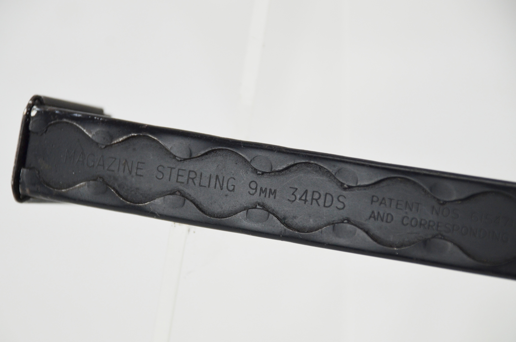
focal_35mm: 207
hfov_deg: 10.0
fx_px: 2954
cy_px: 182
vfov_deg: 6.6
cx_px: 237
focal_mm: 125
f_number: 5.6
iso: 500
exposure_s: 1/250
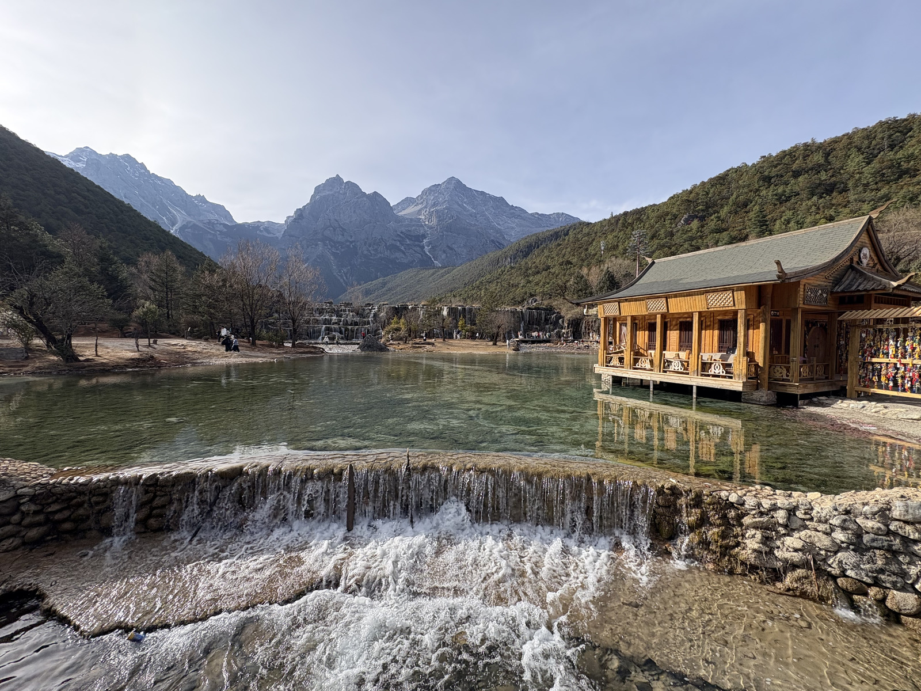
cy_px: 346
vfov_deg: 85.7
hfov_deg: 102.1
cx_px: 460
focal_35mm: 14
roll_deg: -0.7
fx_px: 372
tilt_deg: -1.0
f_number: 2.2
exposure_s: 1/700
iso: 64
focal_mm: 2.22
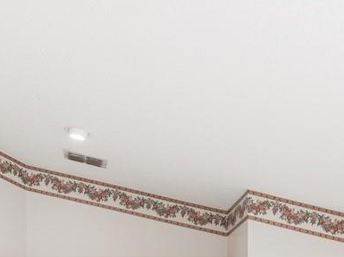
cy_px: 382
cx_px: 133
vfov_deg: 19.9
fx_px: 635
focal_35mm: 64
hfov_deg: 30.2
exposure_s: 1/100
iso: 100
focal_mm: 16
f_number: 8
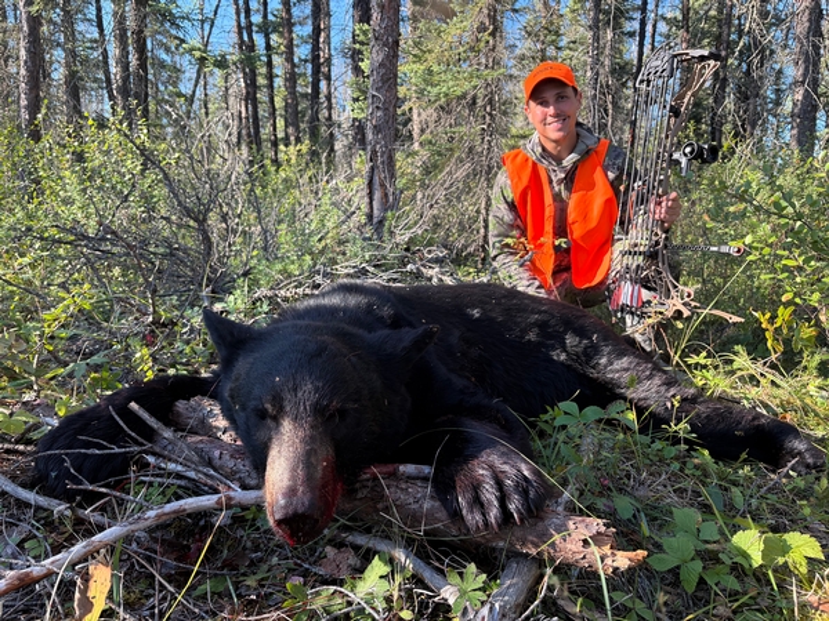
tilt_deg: -8.6
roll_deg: -0.7
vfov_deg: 53.1
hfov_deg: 67.3
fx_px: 623
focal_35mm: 26
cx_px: 414
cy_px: 310
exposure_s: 1/325
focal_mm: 5.96
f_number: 1.6
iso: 64
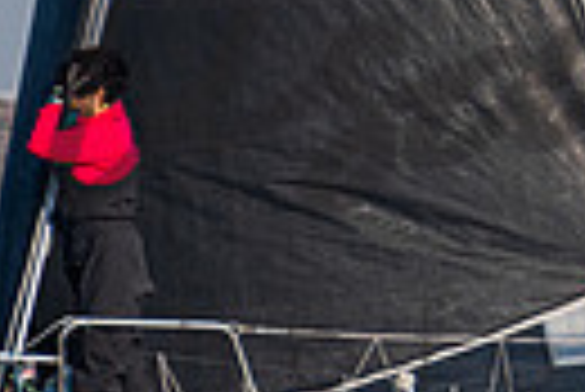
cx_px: 1405
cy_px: -262
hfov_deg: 2.2
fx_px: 15487
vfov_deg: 1.4
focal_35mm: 952
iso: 400
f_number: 6.3
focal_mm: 160
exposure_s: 1/1600
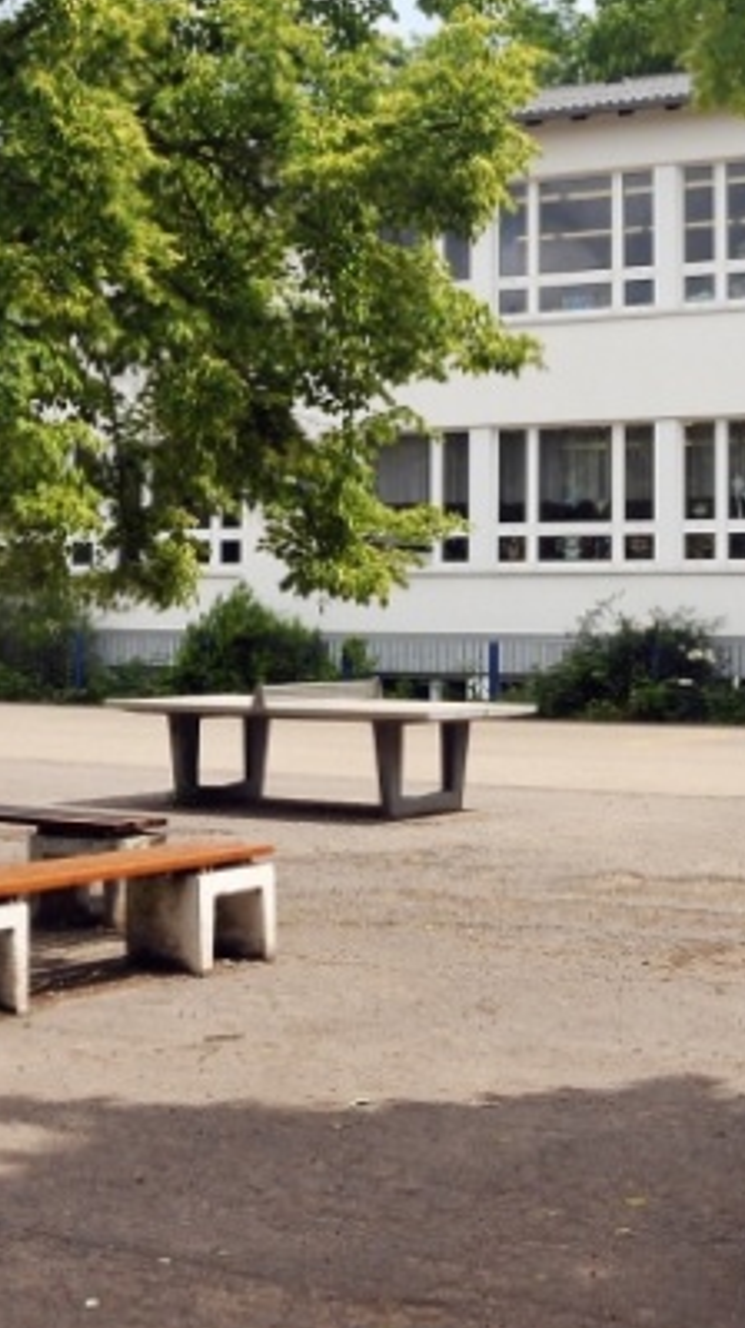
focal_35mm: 63
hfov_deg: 19.1
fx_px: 2216
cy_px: 406
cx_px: 343
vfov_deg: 33.0
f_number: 11
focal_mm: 16
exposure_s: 1/250
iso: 250
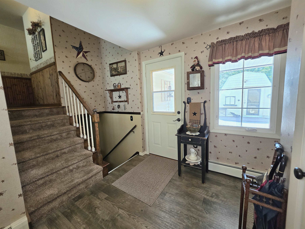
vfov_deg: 89.9
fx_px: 115
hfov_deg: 106.2
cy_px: 114
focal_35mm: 13
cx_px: 152
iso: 125
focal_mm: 2.2
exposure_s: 1/120
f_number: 1.9
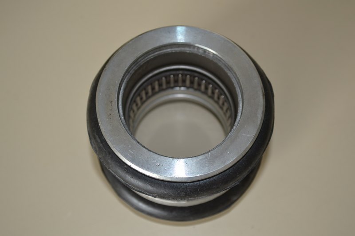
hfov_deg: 31.9
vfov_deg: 21.6
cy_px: 118
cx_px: 178
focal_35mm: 63
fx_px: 621
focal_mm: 42
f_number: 5.3
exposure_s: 1/30
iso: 180
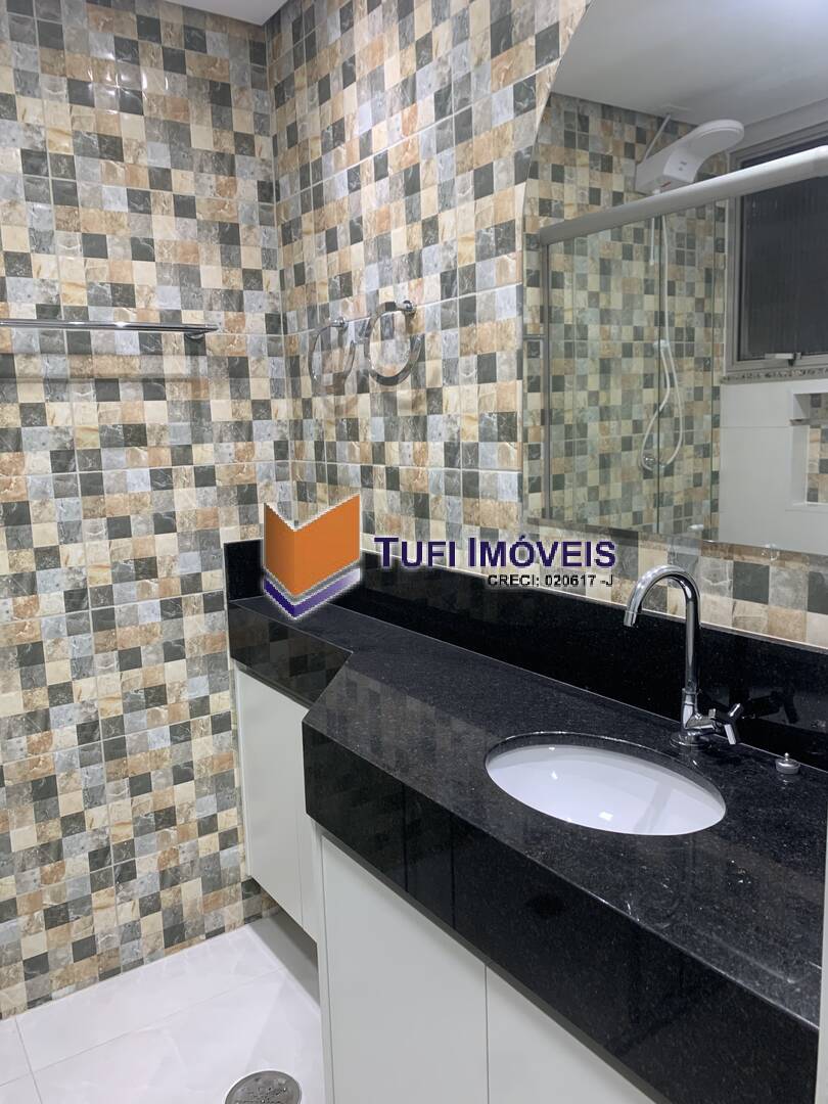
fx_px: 829
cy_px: 552
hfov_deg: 53.1
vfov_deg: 67.3
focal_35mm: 26
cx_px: 414
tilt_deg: -7.3
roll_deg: +3.5
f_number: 1.8
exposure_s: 1/60
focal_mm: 4.25
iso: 100
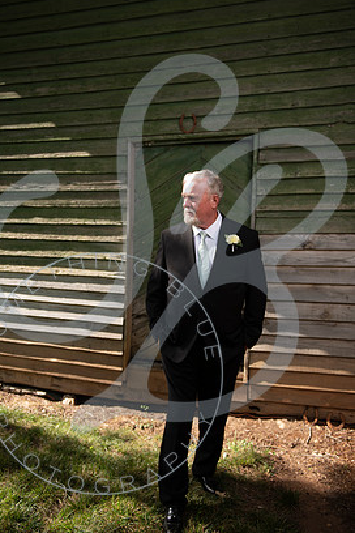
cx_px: 161
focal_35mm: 32
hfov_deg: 41.1
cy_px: 274
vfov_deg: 58.7
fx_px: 473
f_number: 2.8
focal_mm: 29
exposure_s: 1/800
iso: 100
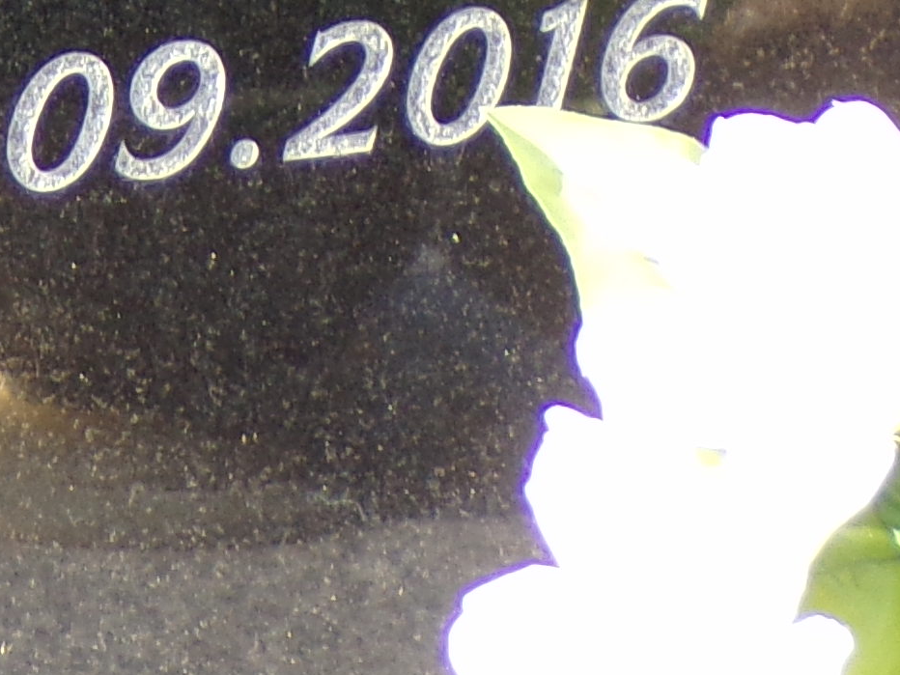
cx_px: -288
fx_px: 11050
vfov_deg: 3.5
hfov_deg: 4.6
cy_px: -471
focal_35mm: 425
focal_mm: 15.4
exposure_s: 1/100
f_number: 4
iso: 80
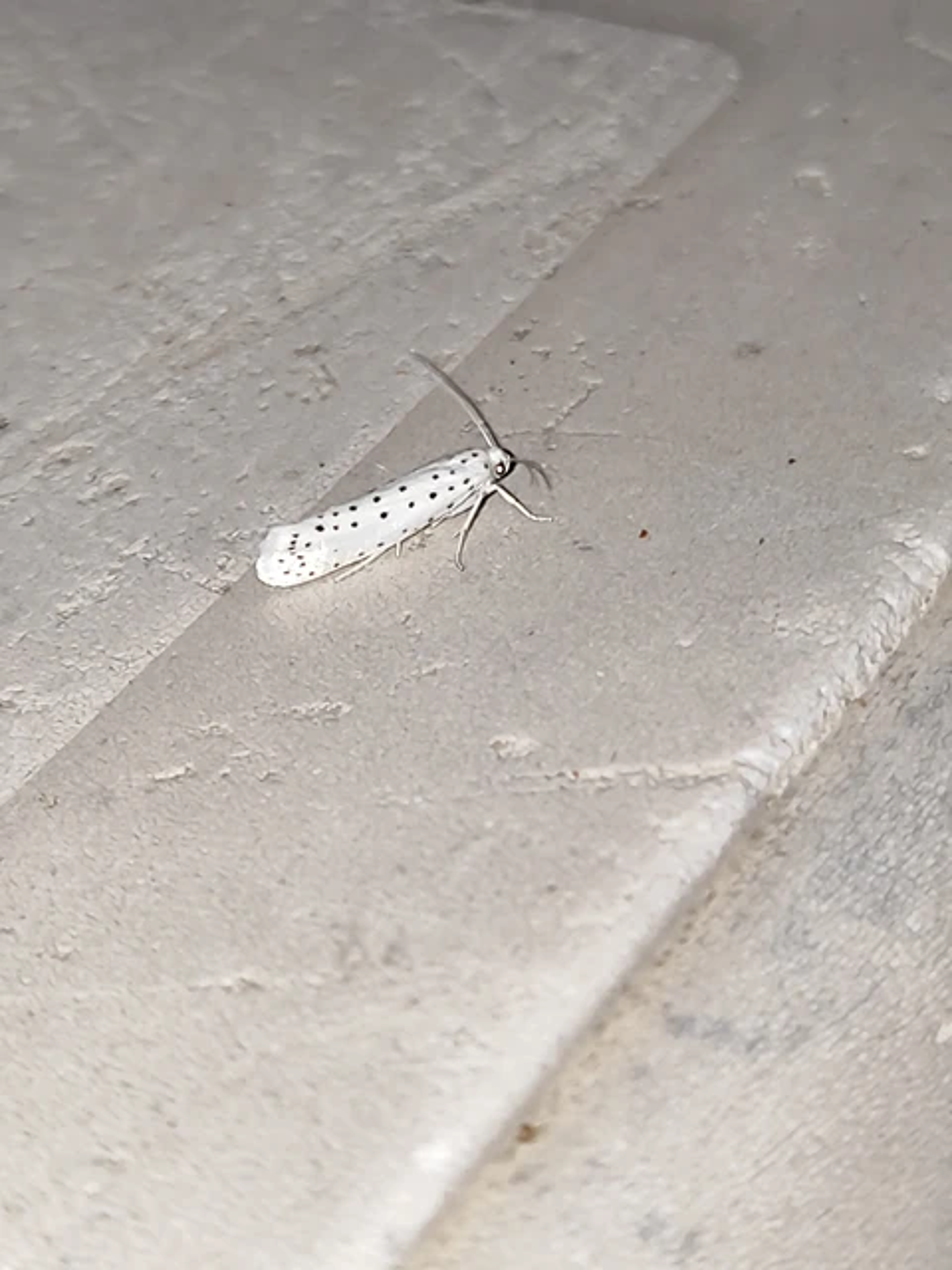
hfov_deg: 56.8
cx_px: 476
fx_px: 880
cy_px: 635
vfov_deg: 71.6
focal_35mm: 24
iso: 669
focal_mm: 5.89
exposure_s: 1/50
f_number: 1.89
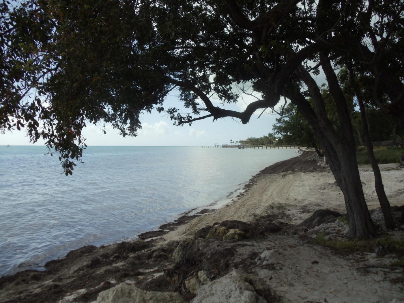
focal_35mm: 44
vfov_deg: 32.9
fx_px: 514
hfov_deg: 42.9
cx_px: 202
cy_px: 152
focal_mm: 6
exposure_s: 1/400
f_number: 7.1
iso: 100
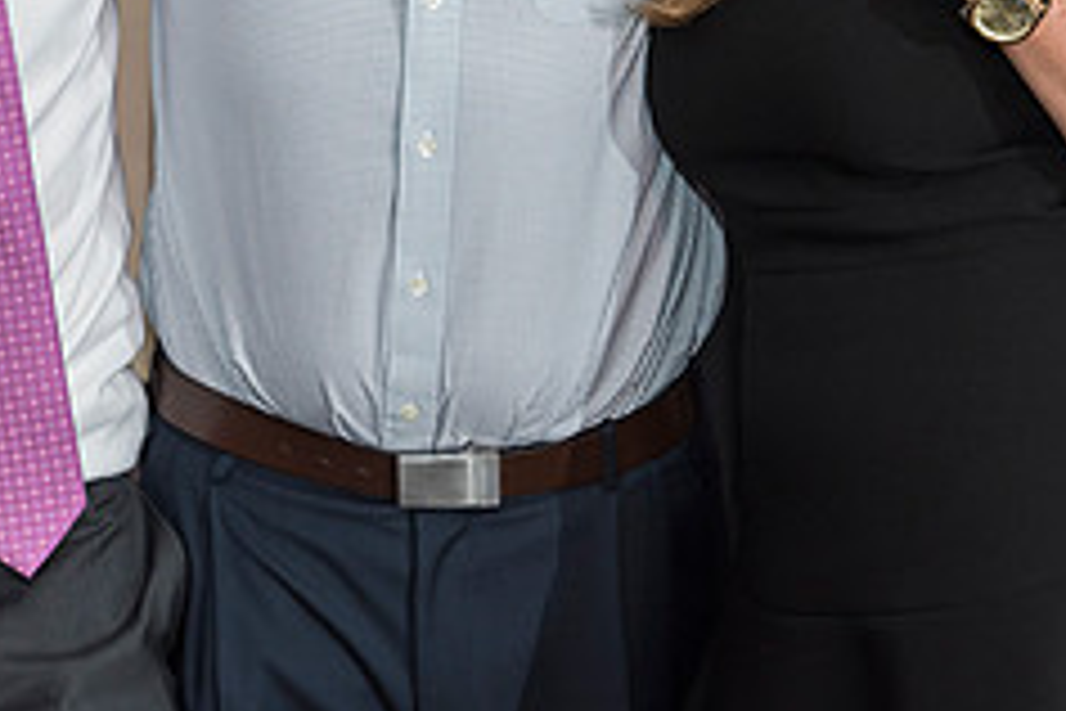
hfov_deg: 16.0
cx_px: 209
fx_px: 3760
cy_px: -145
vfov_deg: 10.6
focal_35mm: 127
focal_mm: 50
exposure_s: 1/100
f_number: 4.5
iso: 800
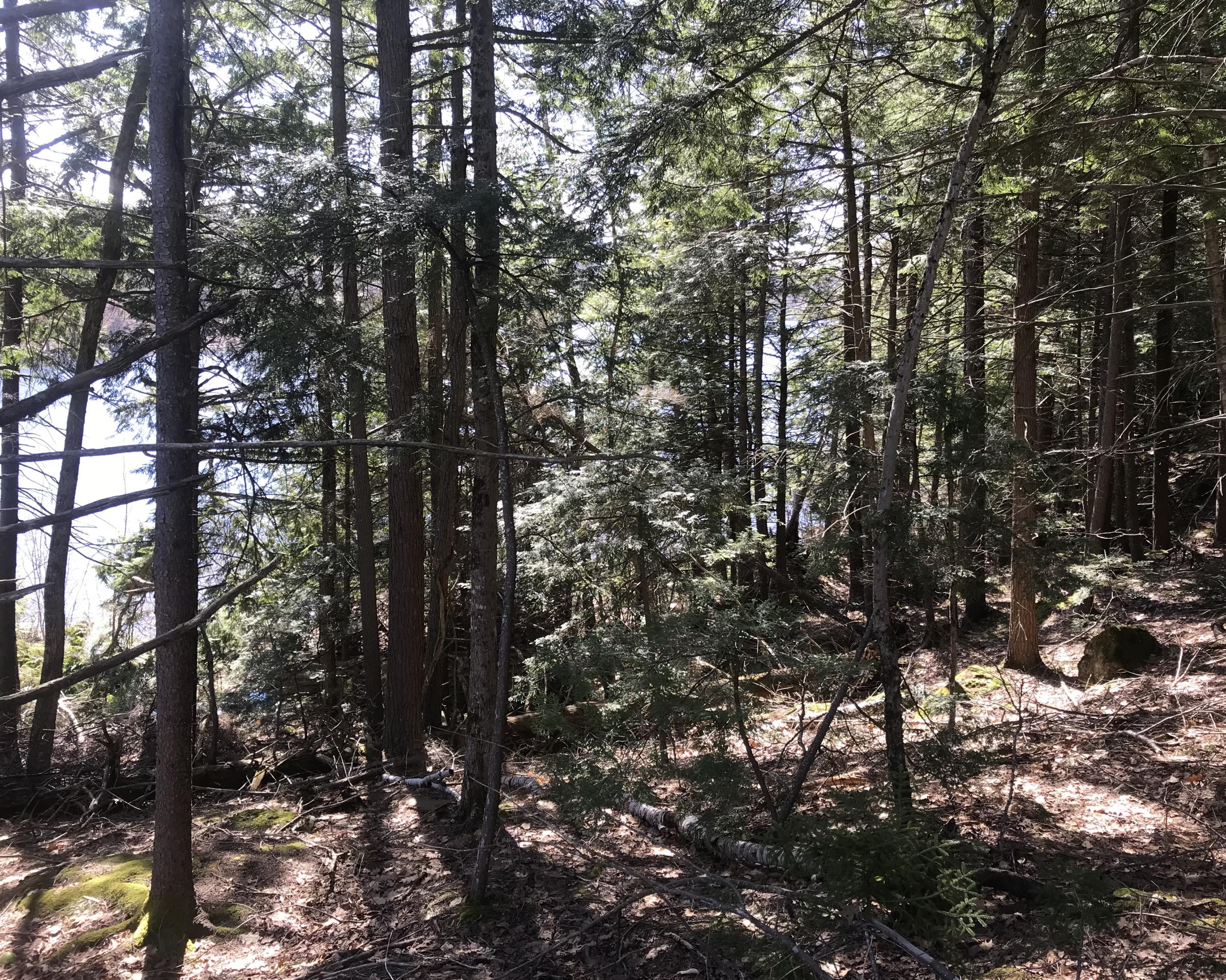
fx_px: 1088
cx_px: 625
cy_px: 482
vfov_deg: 48.5
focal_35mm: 30
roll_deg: -1.4
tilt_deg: -9.7
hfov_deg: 58.8
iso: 20
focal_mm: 3.99
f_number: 1.8
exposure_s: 1/204
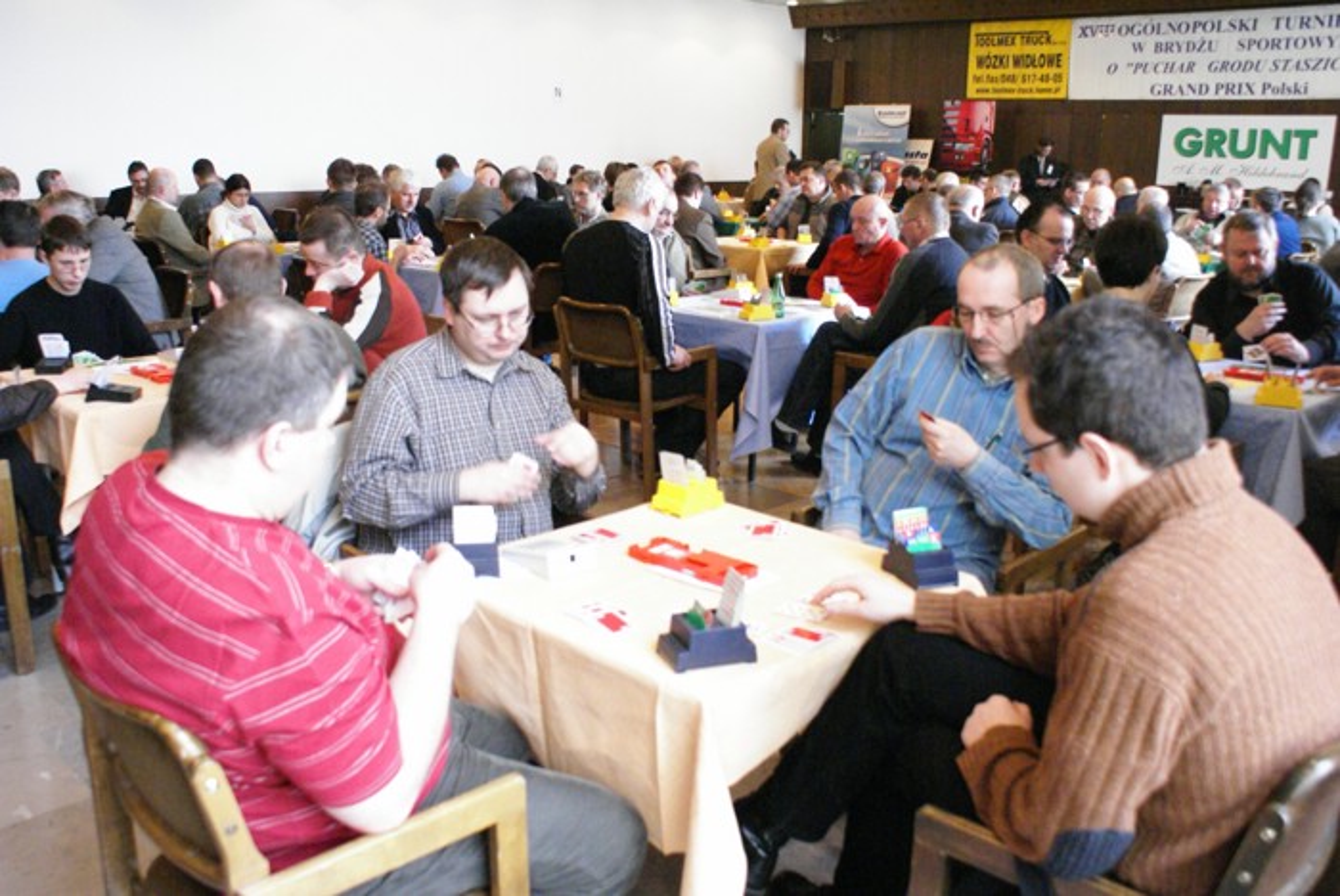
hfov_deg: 61.9
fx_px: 1118
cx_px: 670
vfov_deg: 43.7
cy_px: 448
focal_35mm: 30
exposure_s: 1/40
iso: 1600
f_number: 4
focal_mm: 20
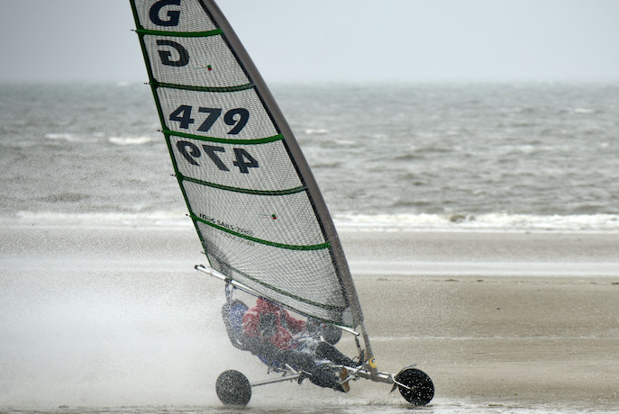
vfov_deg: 2.6
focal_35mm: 524
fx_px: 9021
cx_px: 393
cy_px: 260
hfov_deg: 3.9
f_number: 8
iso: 400
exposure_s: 1/1000
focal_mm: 400
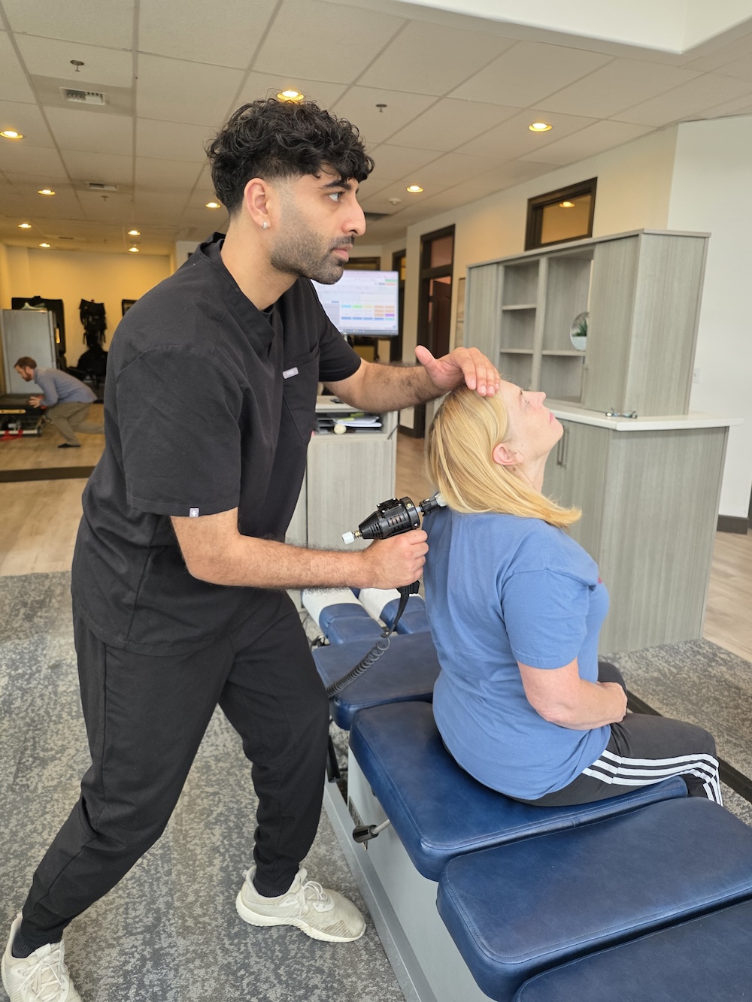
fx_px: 666
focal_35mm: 23
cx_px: 376
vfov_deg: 73.9
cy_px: 501
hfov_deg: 58.9
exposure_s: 1/120
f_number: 1.7
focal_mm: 6.25
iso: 160
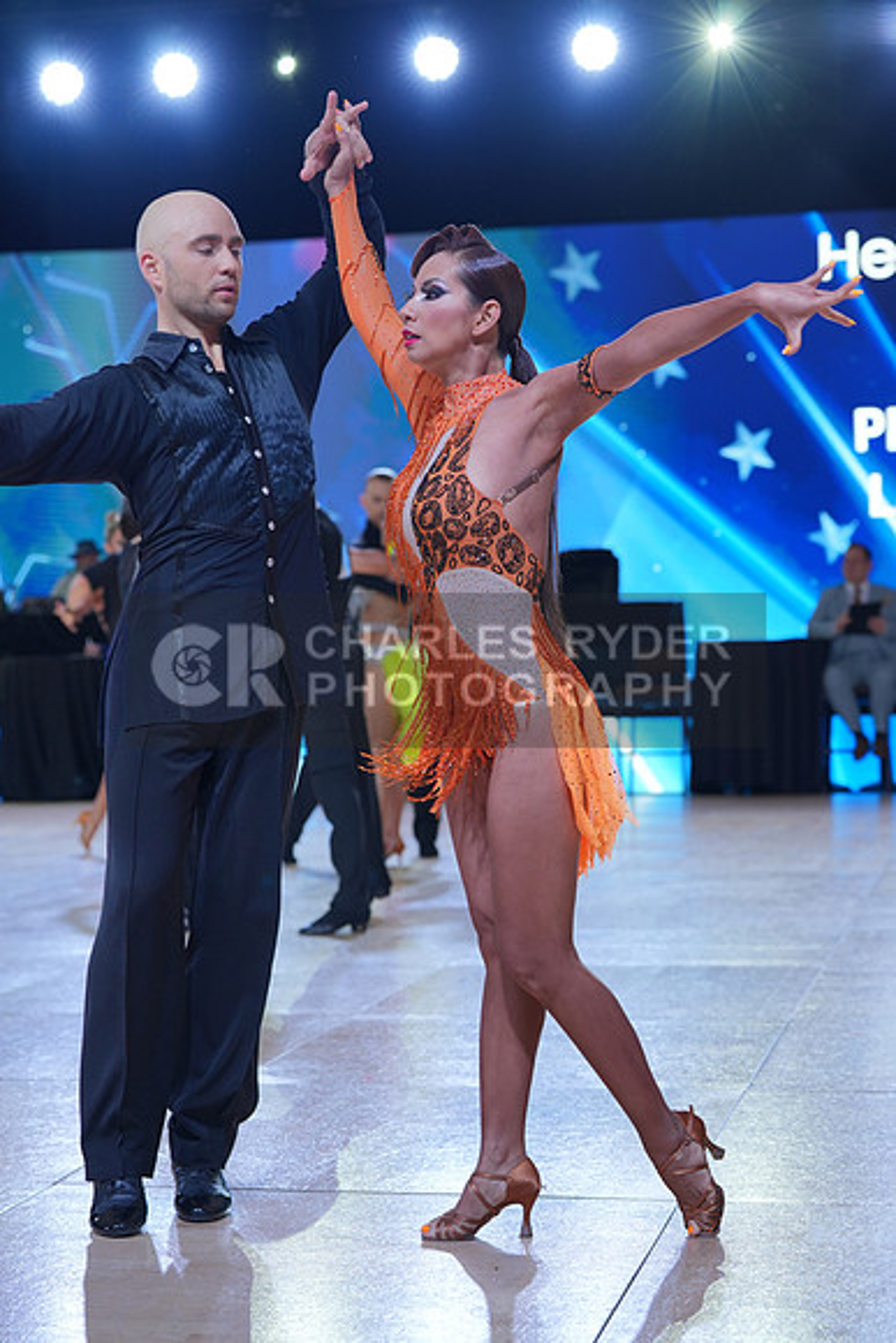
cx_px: 448
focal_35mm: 70
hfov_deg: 19.5
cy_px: 672
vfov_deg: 28.8
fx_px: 2612
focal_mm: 70
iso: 500
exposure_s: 1/400
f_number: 4
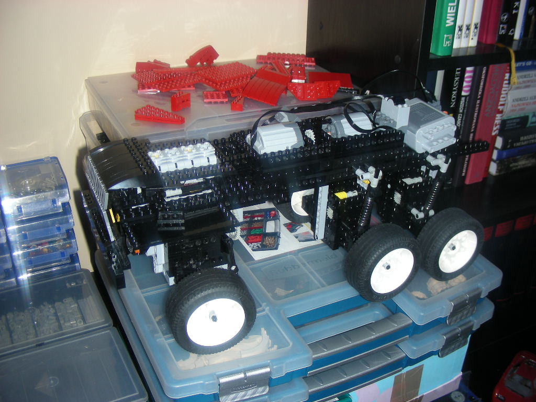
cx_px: 268
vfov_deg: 37.7
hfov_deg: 49.0
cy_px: 201
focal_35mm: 38
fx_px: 588
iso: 50
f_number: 3.5
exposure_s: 1/60
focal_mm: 6.3
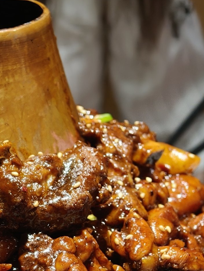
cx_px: -77
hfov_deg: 7.3
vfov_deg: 9.7
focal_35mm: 202
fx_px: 1587
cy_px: 292
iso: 2000
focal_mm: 16.53
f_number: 2.1
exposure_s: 1/50.3
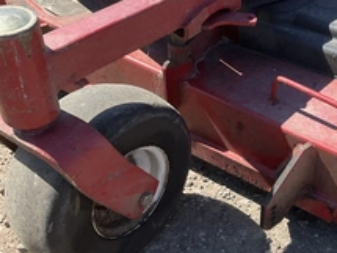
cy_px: 145
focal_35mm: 54
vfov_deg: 27.0
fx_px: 525
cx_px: 312
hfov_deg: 33.4
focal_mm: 3
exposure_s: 1/855
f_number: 1.8
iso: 25
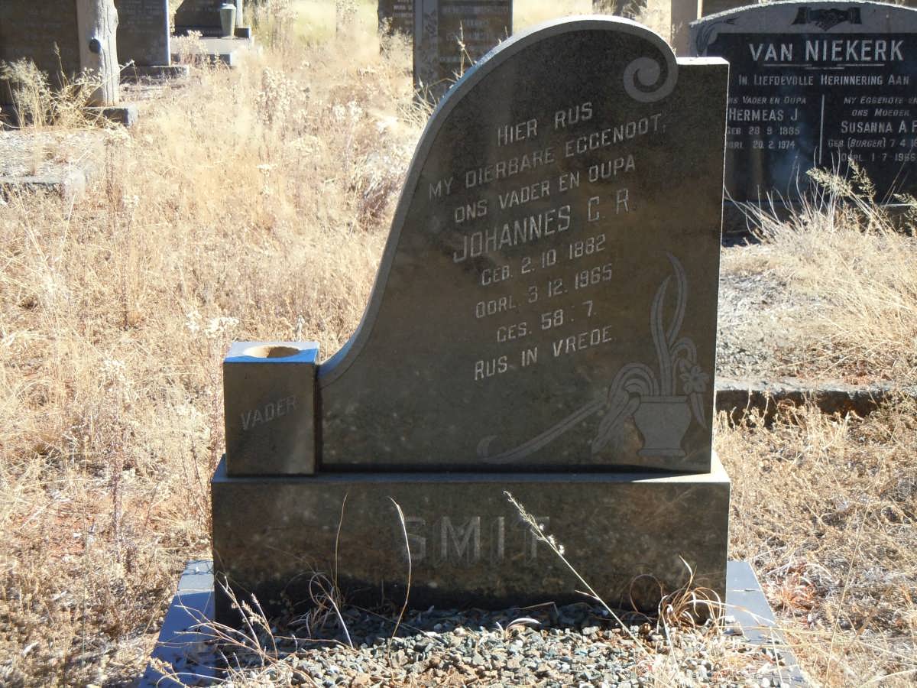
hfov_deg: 28.6
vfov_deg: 21.6
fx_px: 1801
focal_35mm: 68
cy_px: 344
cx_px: 458
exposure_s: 1/400
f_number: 4.1
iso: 200
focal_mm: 12.2
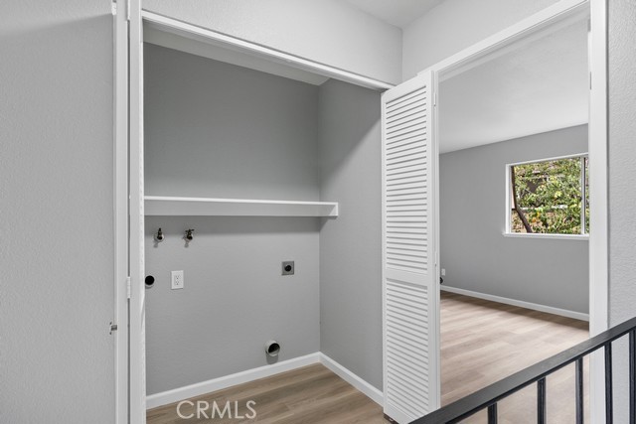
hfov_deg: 90.0
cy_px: 212
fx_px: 318
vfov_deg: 67.4
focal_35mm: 18
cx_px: 318
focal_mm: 18
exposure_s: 1/6
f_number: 8
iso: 400
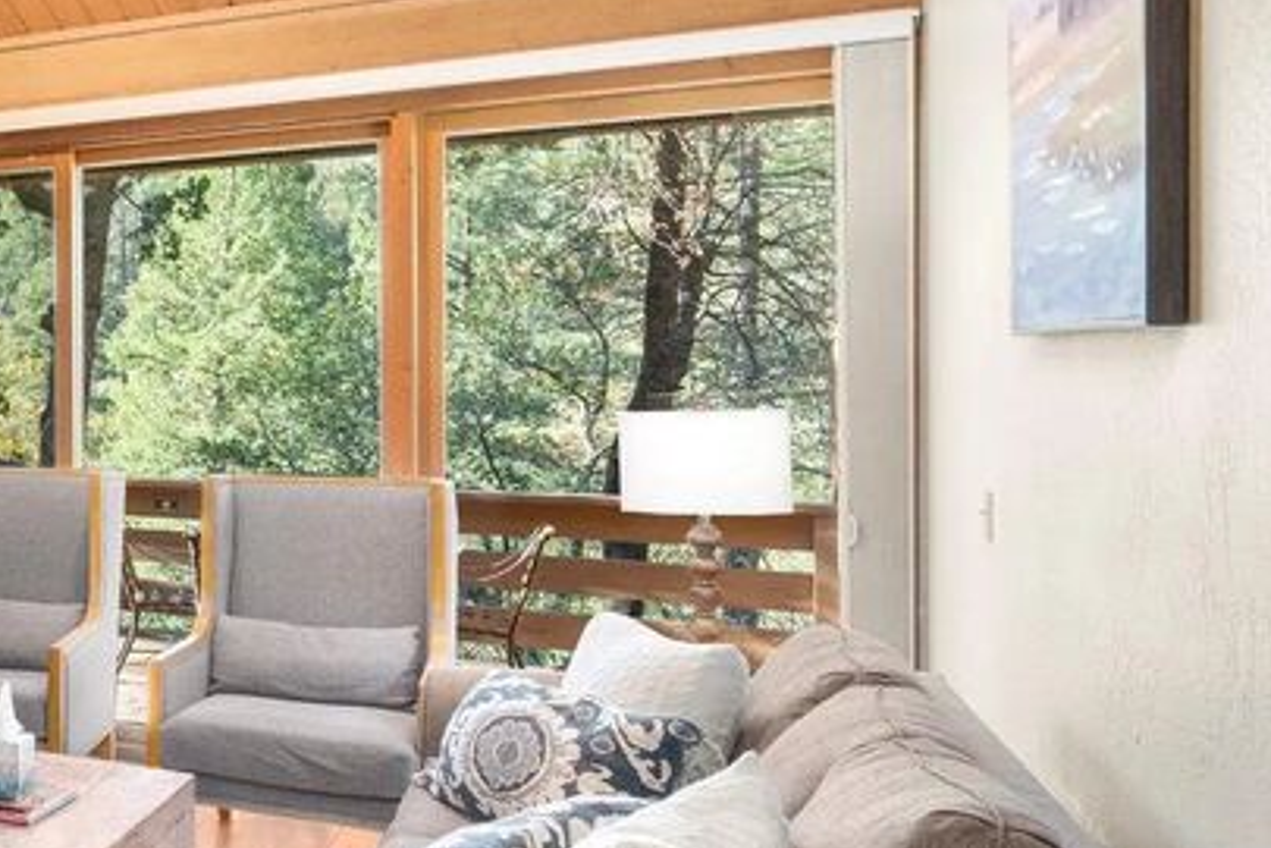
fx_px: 1518
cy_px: 385
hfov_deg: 34.3
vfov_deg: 31.2
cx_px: -326
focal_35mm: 43
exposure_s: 1/1.67
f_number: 8
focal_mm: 17
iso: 800
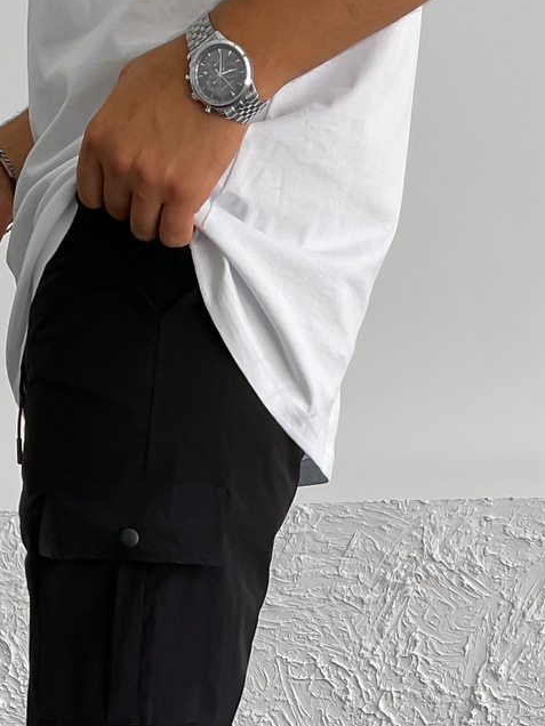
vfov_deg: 25.0
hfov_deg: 20.2
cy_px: 780
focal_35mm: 73
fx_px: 1532
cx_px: 229
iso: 25
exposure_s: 1/120
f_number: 1.8
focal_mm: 3
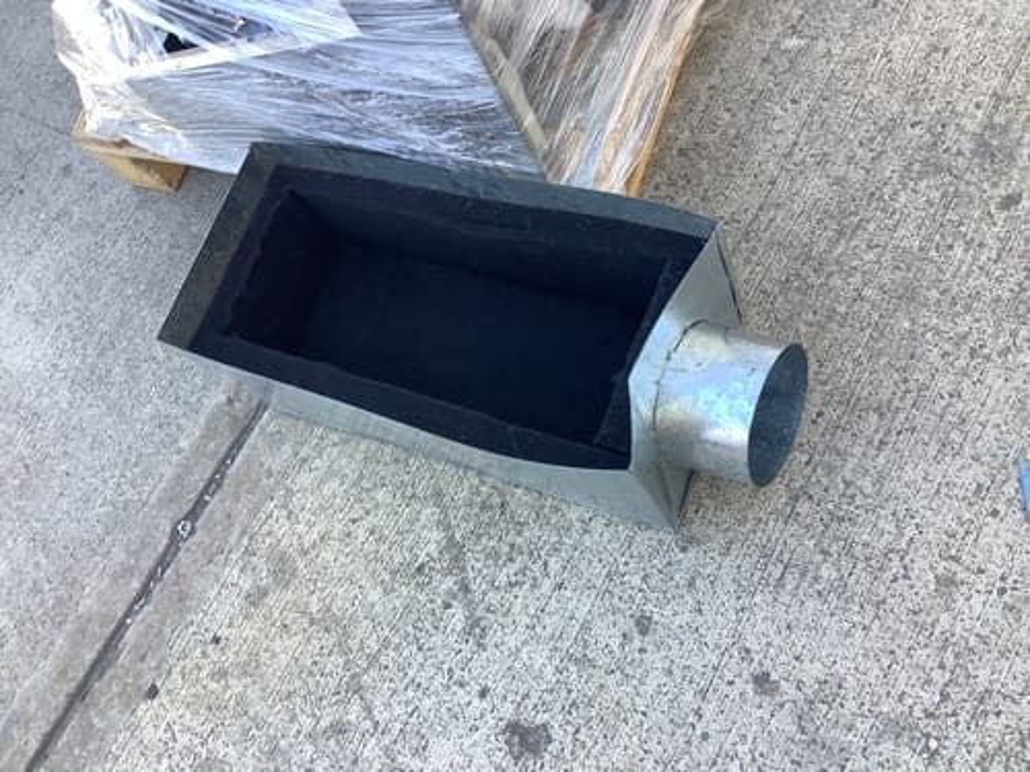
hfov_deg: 58.4
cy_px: 386
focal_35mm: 31
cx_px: 515
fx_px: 922
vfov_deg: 45.4
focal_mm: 3.3
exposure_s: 1/100
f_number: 2.4
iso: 32
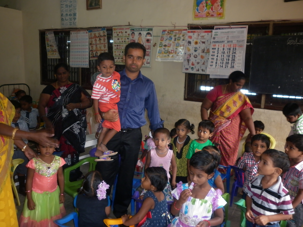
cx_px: 152
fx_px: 271
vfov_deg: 45.4
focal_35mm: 31
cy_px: 114
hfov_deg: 58.4
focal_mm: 5.6
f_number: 2.9
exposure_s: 1/30
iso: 100
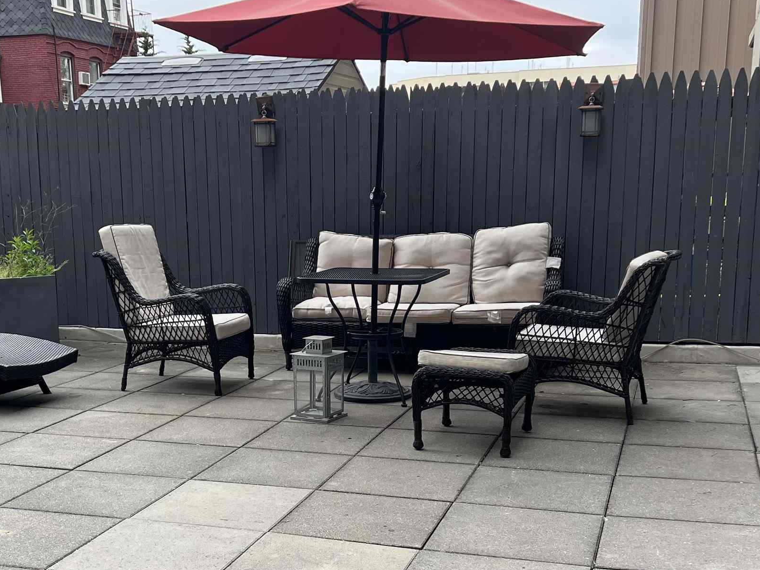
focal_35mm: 50
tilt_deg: -13.3
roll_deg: +1.2
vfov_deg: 28.6
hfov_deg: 38.0
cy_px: 439
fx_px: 1098
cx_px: 295
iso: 50
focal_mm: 5.7
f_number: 1.5
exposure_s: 1/949
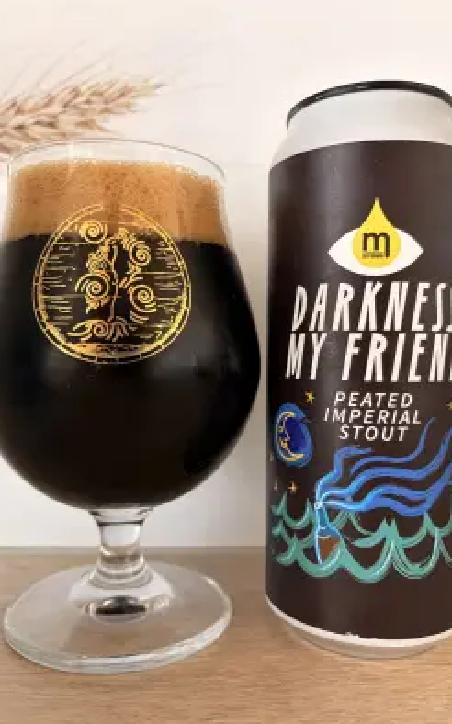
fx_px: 552
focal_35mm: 28
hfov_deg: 44.5
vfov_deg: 66.5
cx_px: 224
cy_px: 358
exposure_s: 1/60
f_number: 1.6
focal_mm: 5.96
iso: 160
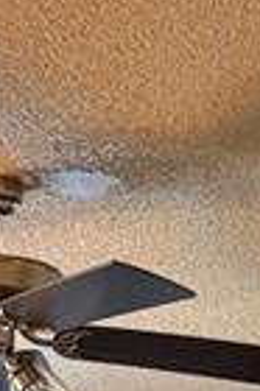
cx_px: 20
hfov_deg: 9.9
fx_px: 1488
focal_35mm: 137
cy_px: 916
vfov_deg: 12.2
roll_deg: -0.5
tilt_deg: -7.2
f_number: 1.78
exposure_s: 1/40
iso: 800
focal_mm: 6.76
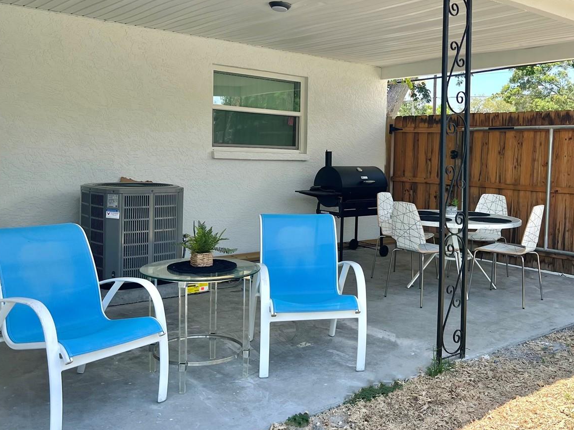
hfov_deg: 51.0
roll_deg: -1.0
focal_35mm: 36
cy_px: 176
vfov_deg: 39.5
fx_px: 597
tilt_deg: -2.1
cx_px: 343
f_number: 1.5
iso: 50
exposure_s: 1/982
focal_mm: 5.7
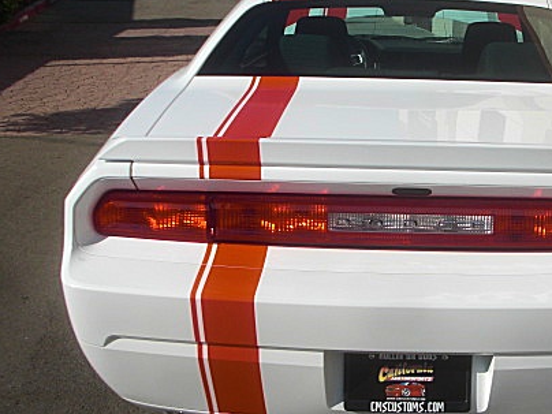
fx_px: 909
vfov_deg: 25.6
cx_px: 414
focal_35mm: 57
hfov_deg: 33.1
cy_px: 175
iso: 50
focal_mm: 6.3
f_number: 7.9
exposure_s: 1/200
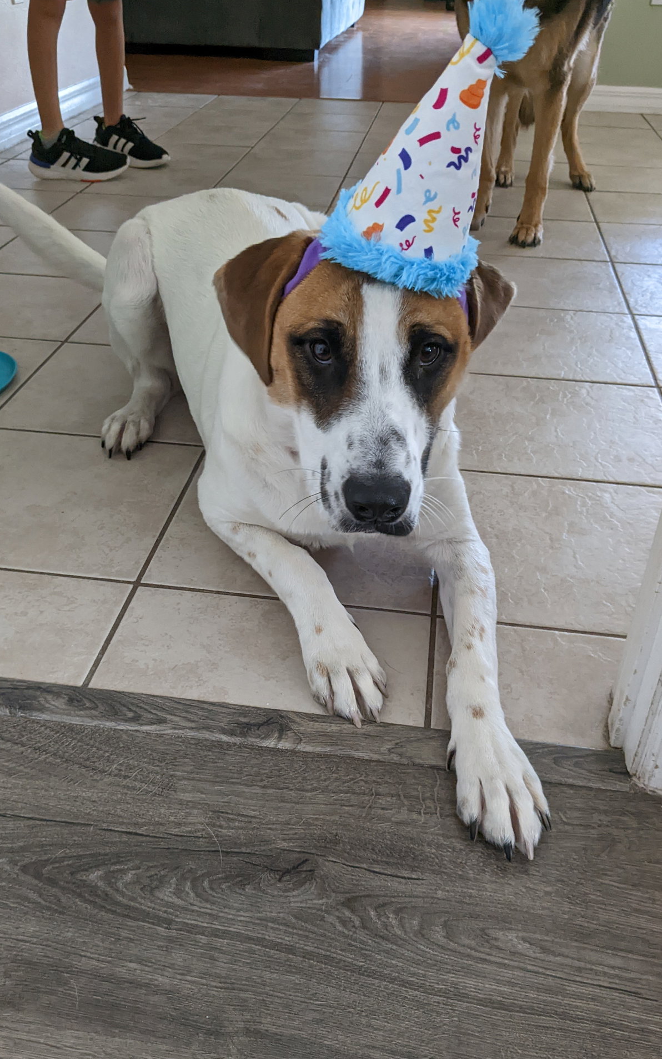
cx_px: 280
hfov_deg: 39.3
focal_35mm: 32
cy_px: 559
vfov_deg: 59.6
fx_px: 924
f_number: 1.73
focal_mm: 4.38
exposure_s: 1/120
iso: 664
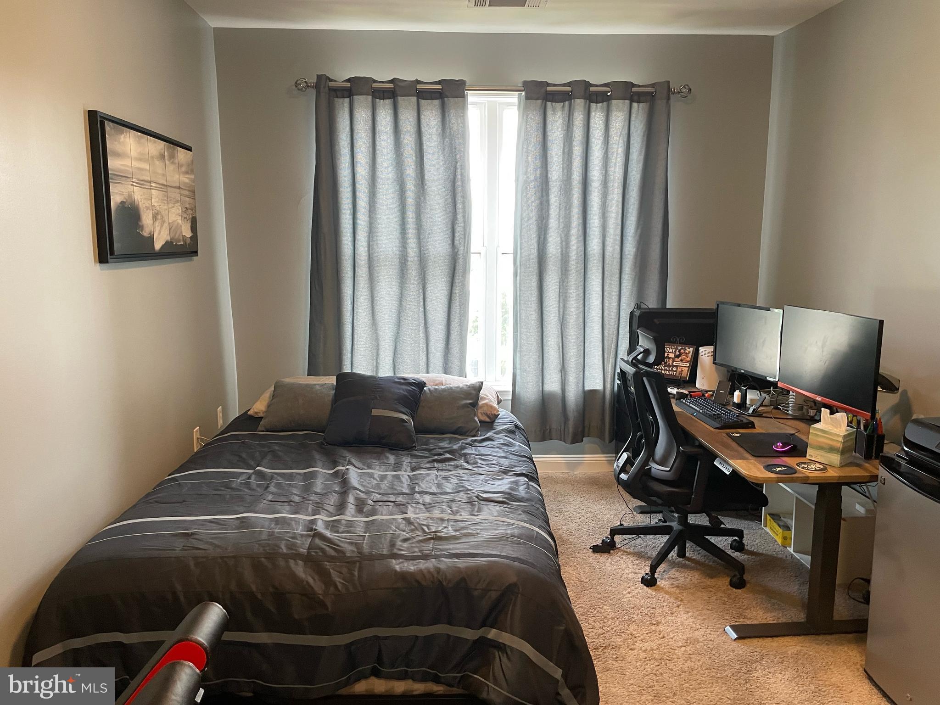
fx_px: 706
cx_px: 470
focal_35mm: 26
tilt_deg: -8.2
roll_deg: +0.4
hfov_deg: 67.3
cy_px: 352
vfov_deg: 53.1
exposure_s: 1/60
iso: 250
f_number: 1.6
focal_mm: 4.2
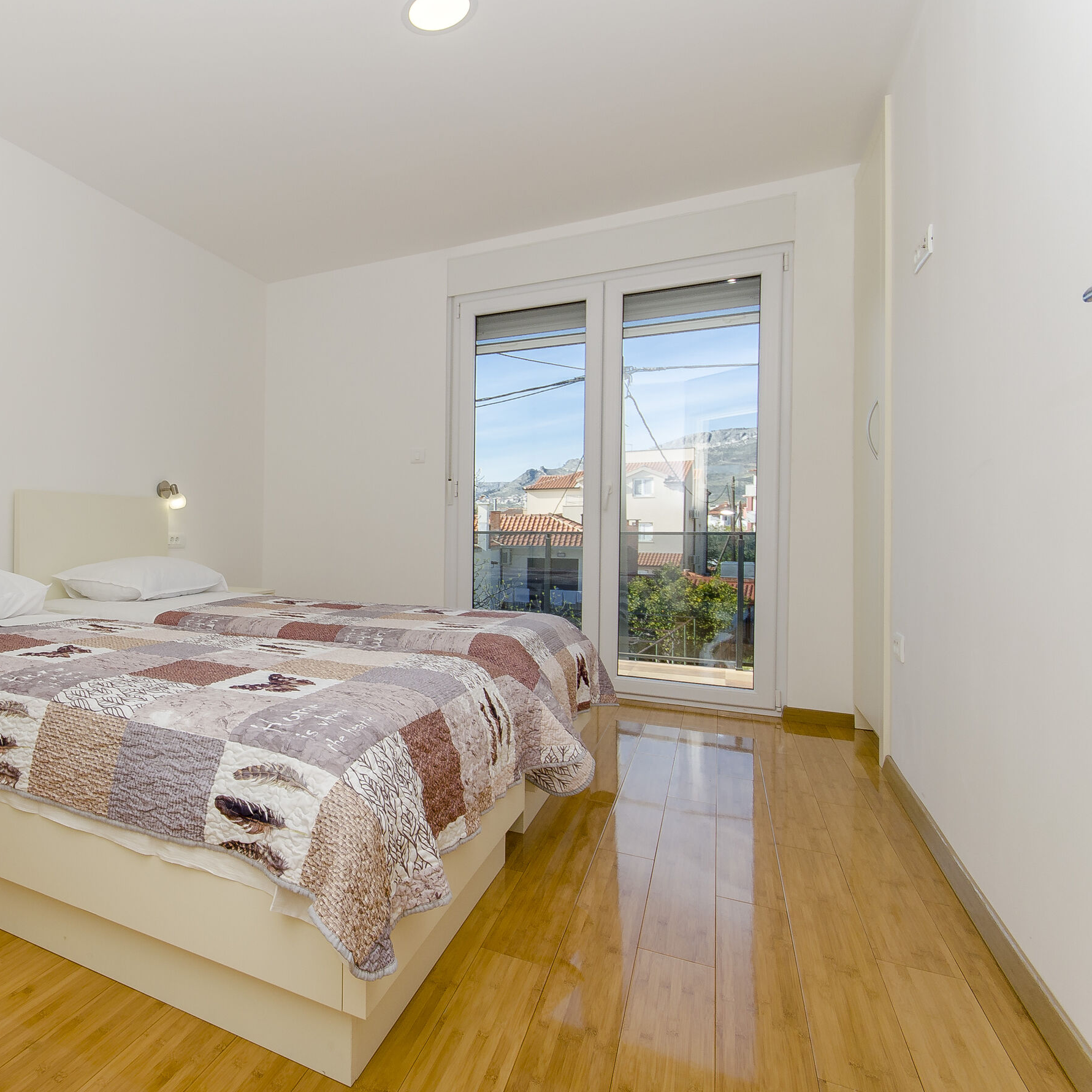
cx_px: 238
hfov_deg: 68.5
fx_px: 714
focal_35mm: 20
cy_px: 533
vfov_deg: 74.8
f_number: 8
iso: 100
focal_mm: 10
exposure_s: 1/200
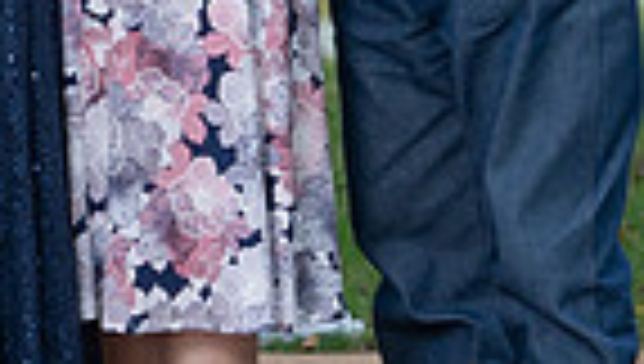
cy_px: -416
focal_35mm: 432
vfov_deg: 2.8
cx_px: -580
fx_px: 7389
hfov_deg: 4.9
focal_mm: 97
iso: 320
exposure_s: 1/200
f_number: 4
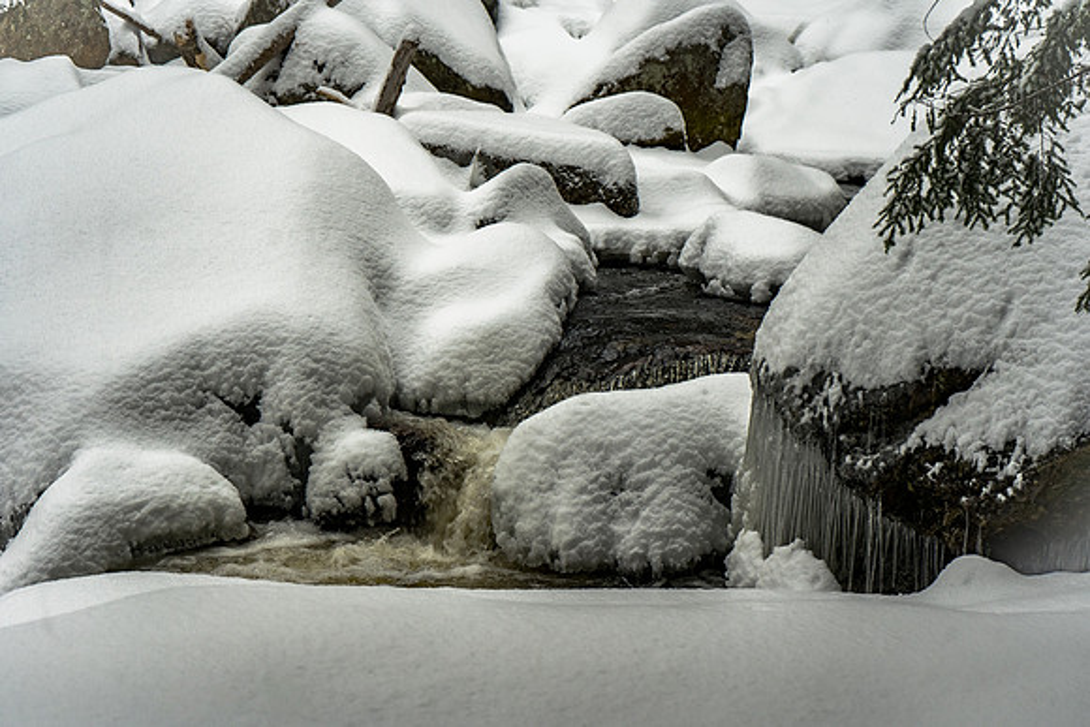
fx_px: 1847
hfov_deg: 32.9
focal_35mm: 61
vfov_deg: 22.3
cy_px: 364
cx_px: 545
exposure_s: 1/200
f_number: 5.6
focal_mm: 61
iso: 320
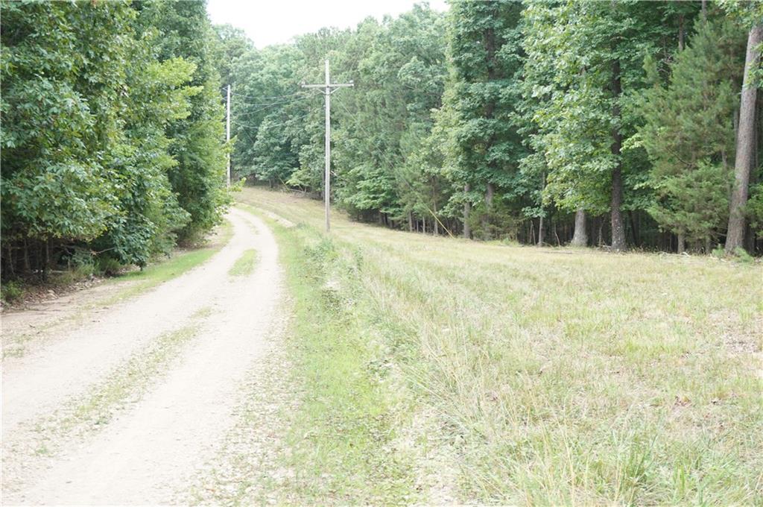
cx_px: 382
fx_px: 1080
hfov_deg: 38.9
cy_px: 254
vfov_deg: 26.4
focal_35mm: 51
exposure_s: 1/60
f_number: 5.6
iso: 200
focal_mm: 34
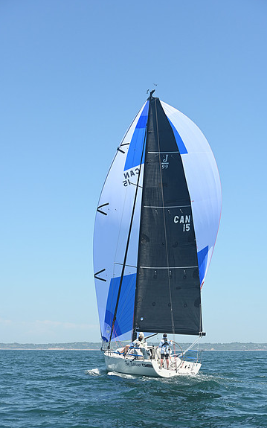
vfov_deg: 28.6
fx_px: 839
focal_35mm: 72
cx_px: 136
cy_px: 214
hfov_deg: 18.1
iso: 320
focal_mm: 70
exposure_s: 1/1000
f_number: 7.1
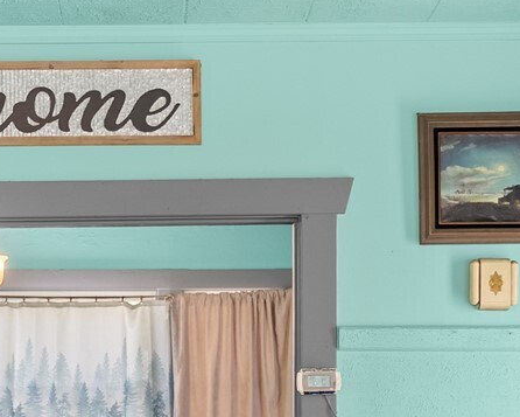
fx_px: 1658
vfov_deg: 14.0
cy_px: 461
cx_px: 168
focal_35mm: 108
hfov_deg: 17.8
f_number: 2.8
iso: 400
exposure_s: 1/15
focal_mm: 30.2
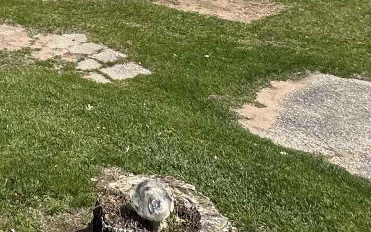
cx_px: -47
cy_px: -172
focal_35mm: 59
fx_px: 597
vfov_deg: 18.0
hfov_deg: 30.5
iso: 50
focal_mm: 2.22
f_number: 2.2
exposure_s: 1/2874
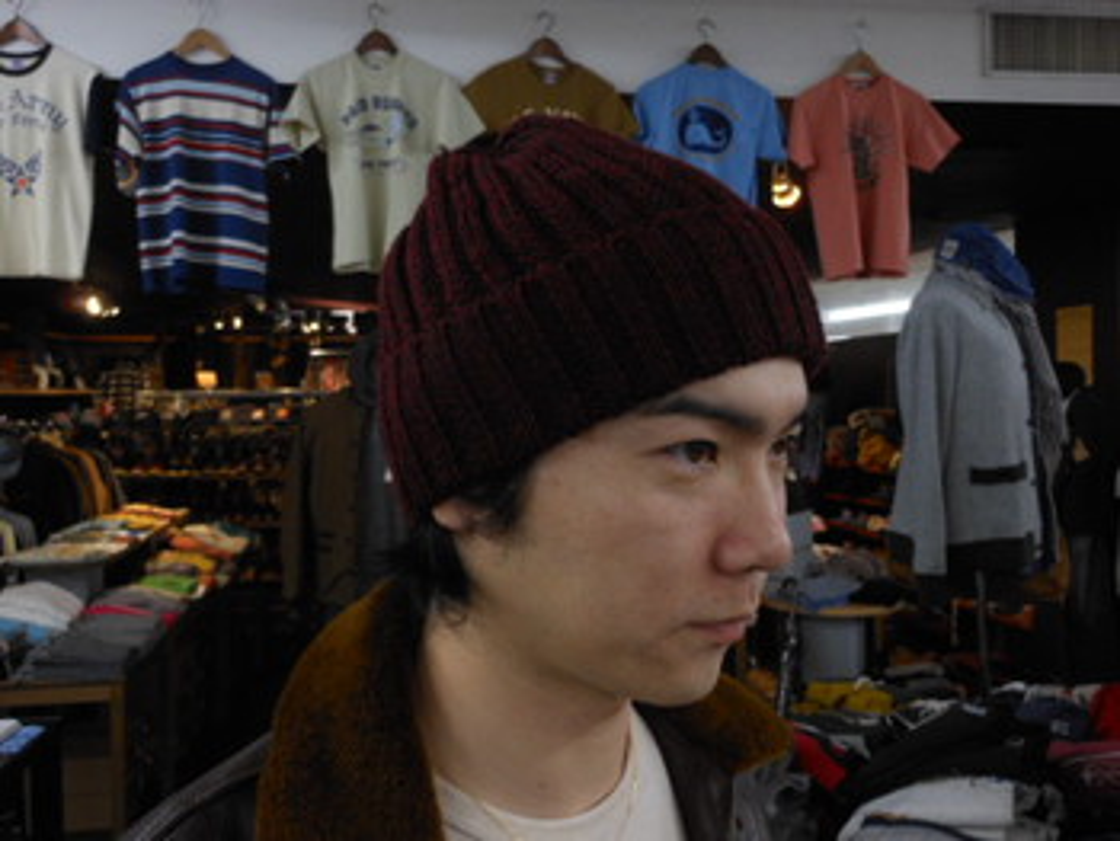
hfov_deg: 55.3
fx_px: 1068
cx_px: 560
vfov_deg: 43.0
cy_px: 420
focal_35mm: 33
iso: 200
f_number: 4
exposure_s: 1/30
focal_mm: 5.9
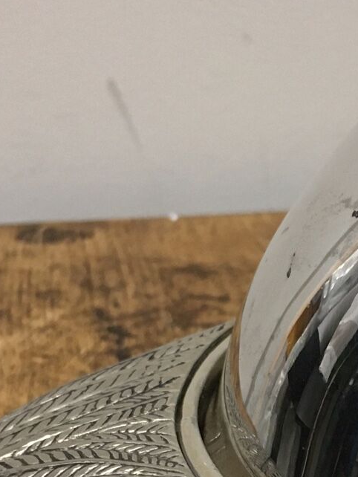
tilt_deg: -27.8
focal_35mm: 91
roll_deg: +0.8
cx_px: 364
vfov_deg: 20.9
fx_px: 1254
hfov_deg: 15.9
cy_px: 468
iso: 160
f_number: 2.2
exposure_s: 1/33
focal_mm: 4.15
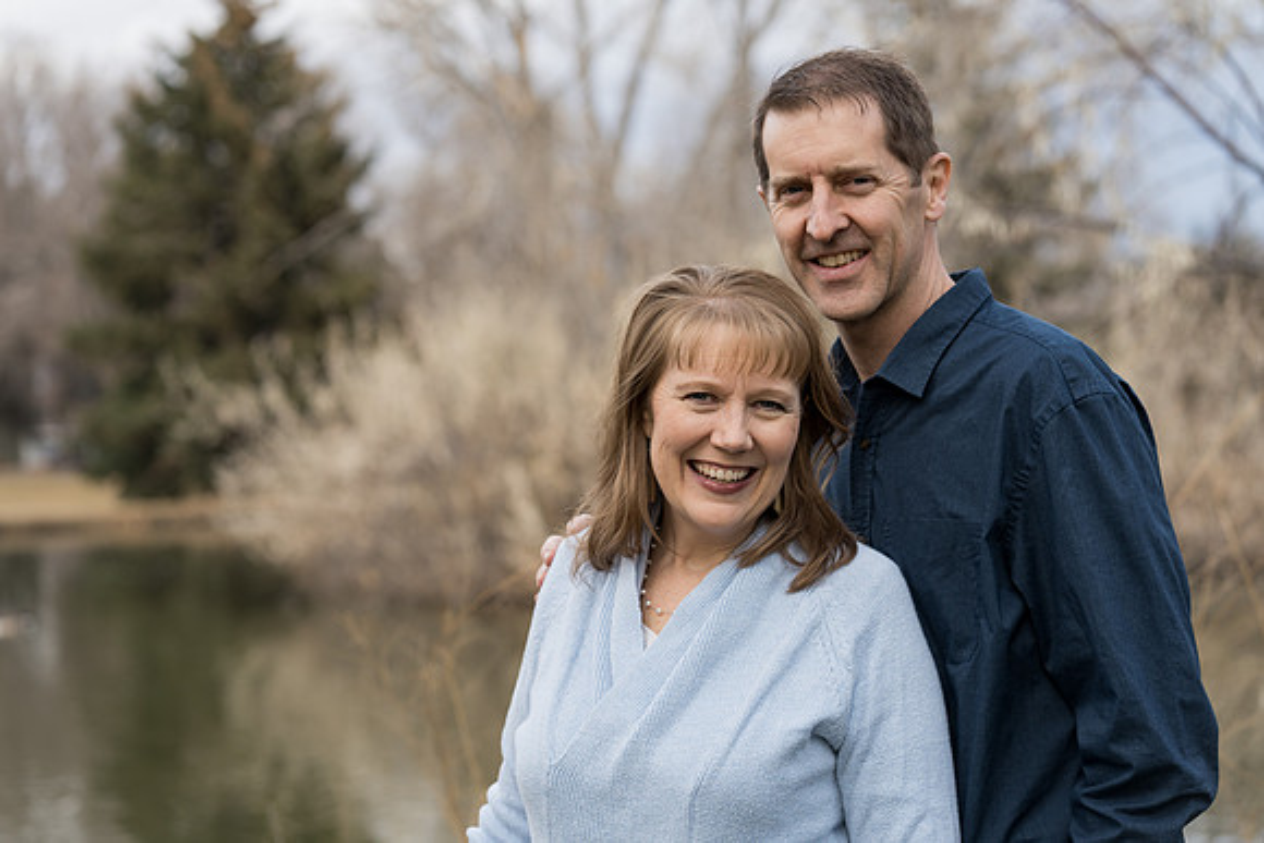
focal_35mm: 85
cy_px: 422
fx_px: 2985
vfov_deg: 16.1
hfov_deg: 23.9
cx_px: 632
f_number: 4
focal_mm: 85
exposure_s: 1/250
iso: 200
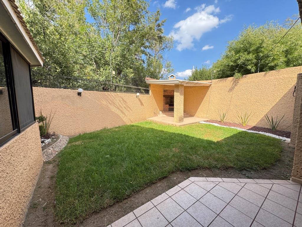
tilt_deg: -5.9
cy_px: 114
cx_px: 151
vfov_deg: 85.7
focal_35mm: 14
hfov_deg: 102.1
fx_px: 122
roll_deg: +1.6
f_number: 2.2
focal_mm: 2.22
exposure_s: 1/522
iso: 40
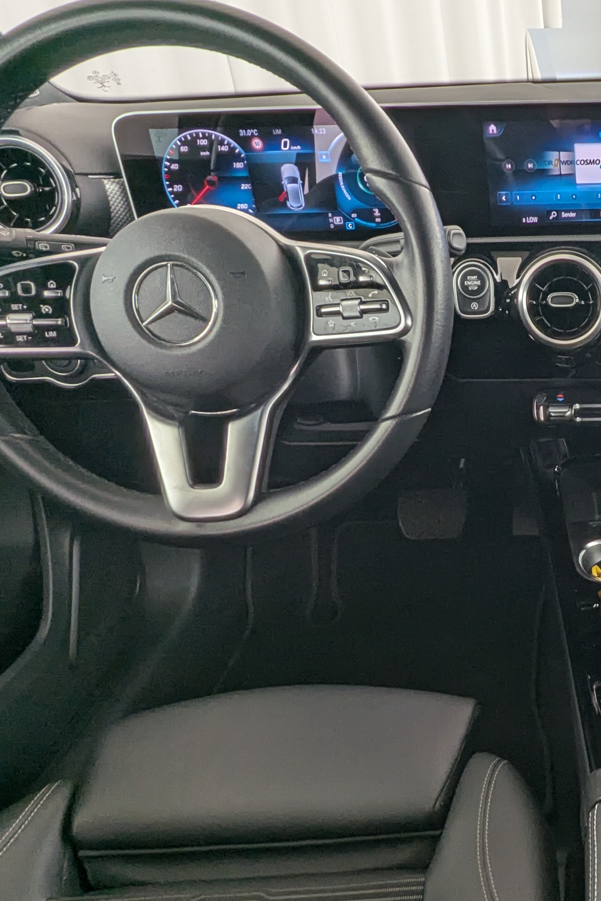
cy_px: 568
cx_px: 648
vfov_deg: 55.1
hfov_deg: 34.1
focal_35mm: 34
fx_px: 851
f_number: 2.2
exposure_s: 1/37.4
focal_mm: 2.35
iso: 67
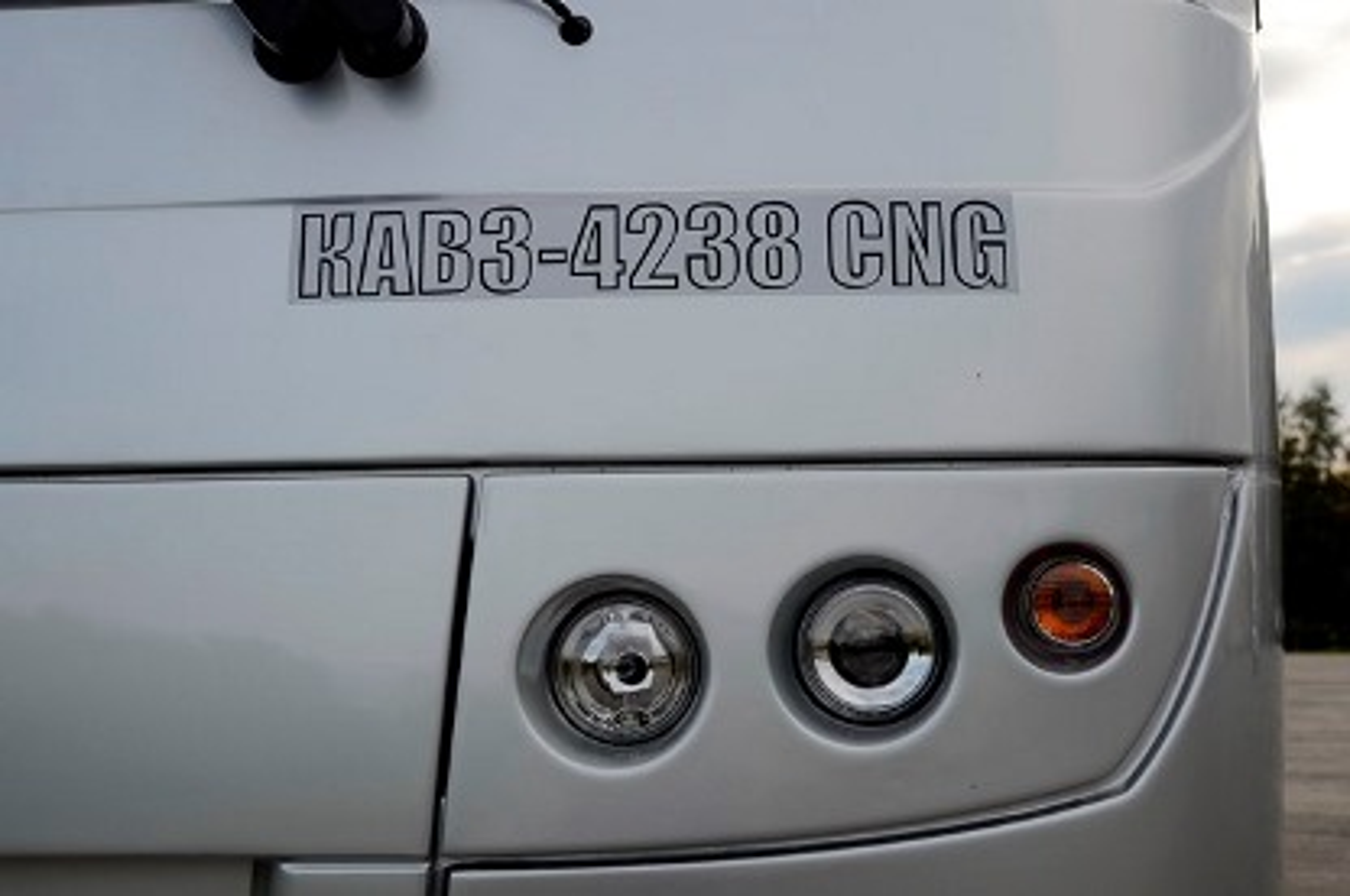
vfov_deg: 28.0
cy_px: 448
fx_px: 1797
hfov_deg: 41.2
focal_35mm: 48
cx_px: 675
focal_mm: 32
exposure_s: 1/250
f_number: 8
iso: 100
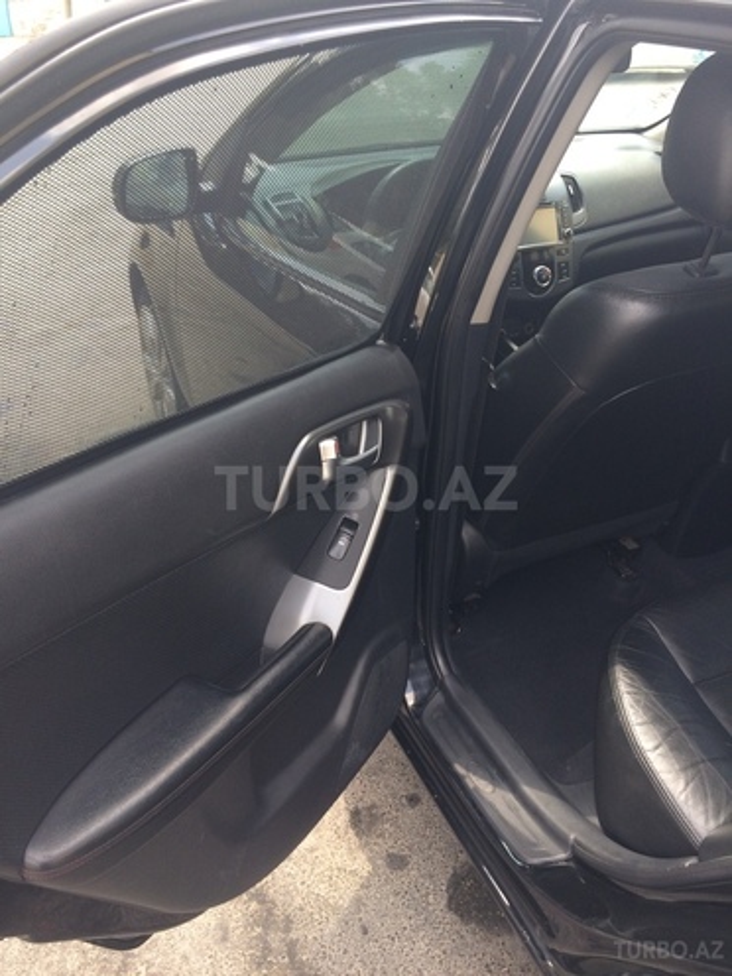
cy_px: 488
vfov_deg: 61.7
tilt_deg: -30.7
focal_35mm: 29
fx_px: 818
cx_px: 366
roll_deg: +3.2
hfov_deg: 48.2
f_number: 2.2
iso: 32
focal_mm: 4.15
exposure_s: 1/117
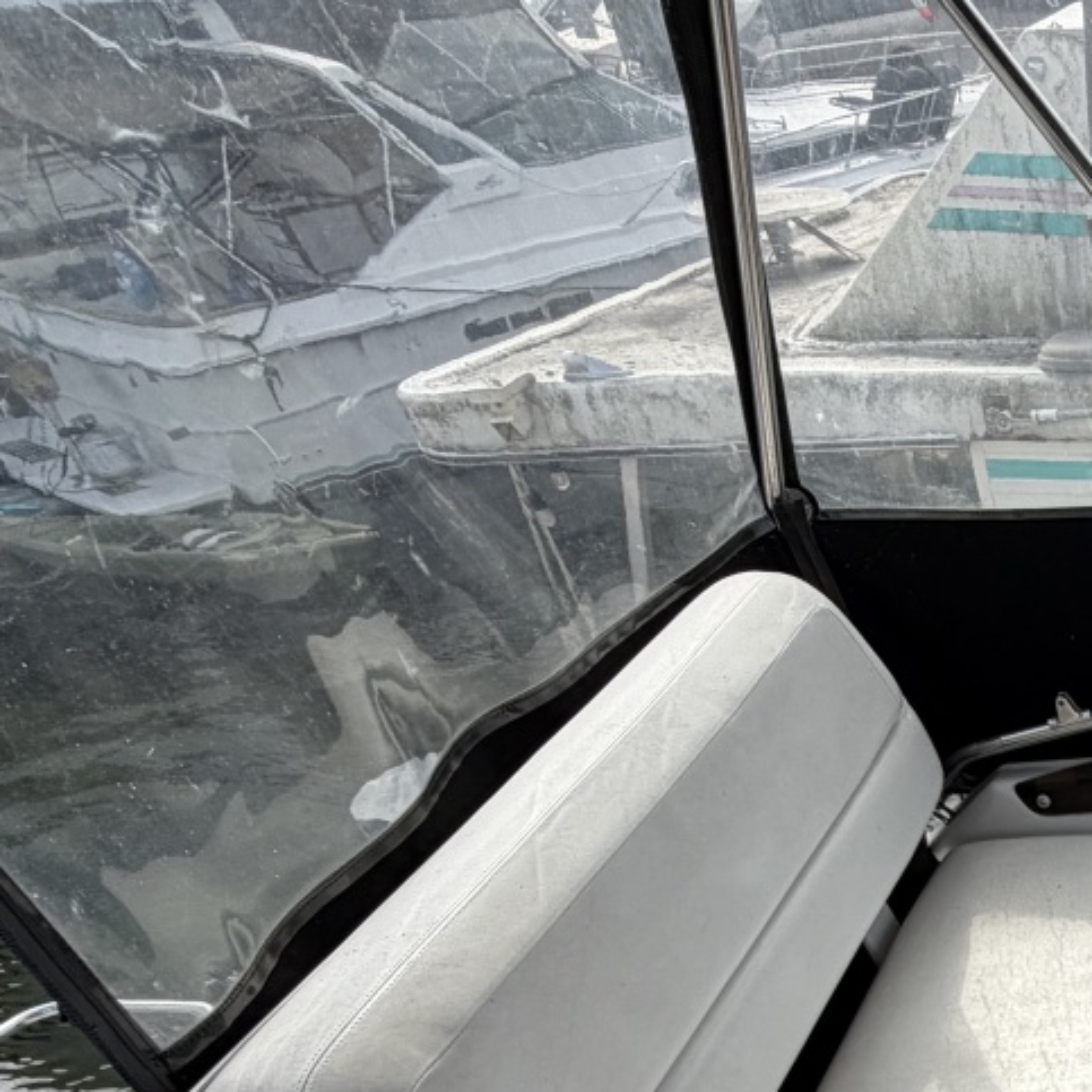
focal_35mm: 41
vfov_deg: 37.6
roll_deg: +0.3
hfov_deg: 30.6
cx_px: 1472
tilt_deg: -39.4
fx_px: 1463
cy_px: 1024
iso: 32
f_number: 2.2
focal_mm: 2.22
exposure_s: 1/770
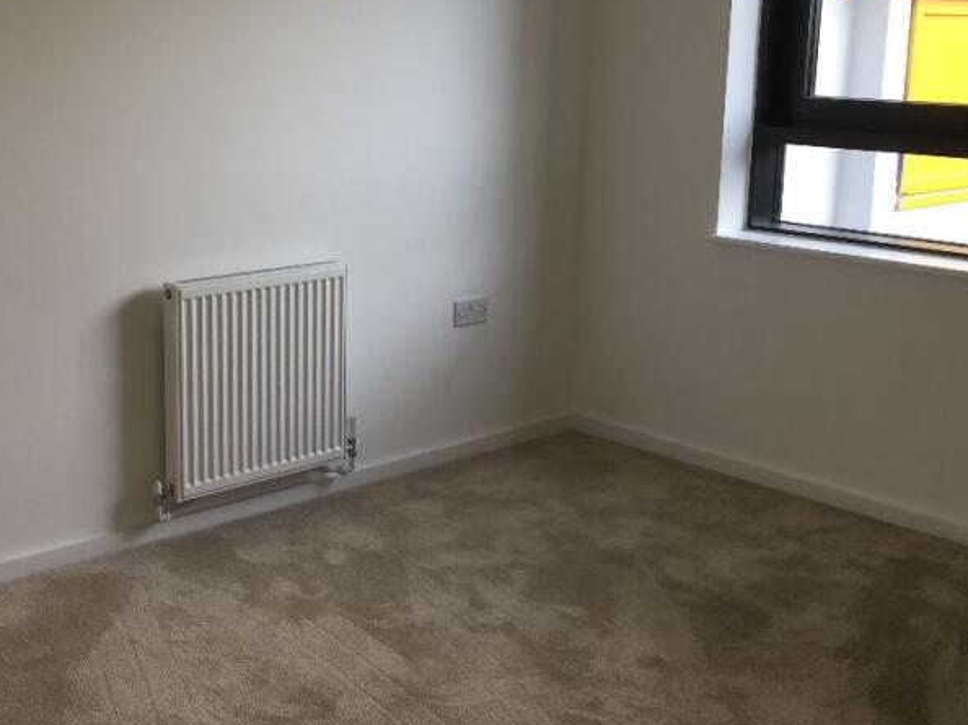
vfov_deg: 29.0
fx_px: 1398
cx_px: 354
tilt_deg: -10.2
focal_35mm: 50
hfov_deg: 37.9
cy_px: 290
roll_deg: -1.4
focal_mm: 4.15
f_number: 2.2
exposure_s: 1/50
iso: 25
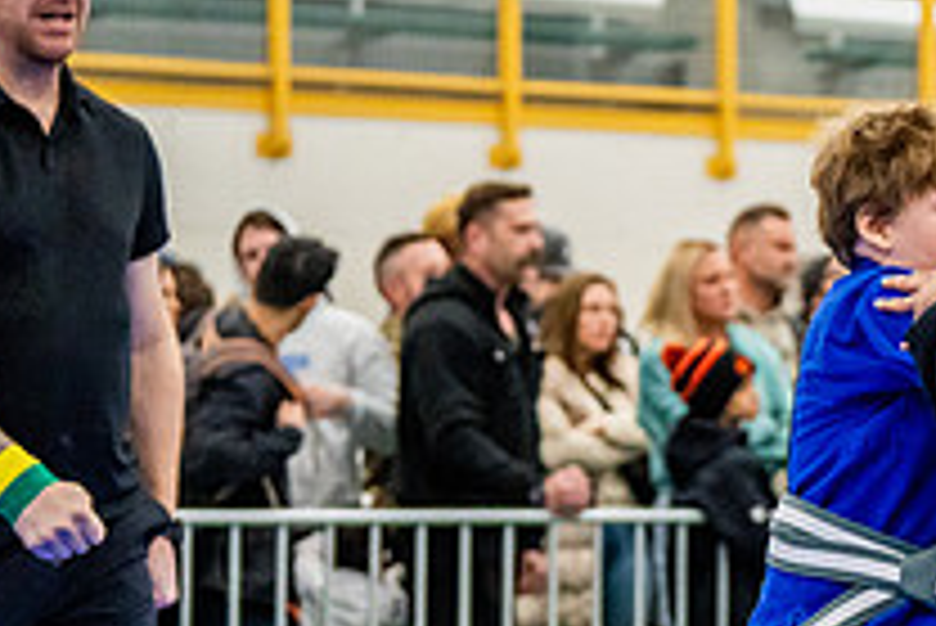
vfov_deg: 7.0
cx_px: 1238
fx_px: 5073
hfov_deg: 10.3
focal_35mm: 195
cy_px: 471
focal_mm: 70
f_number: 2.8
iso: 5000
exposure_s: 1/500
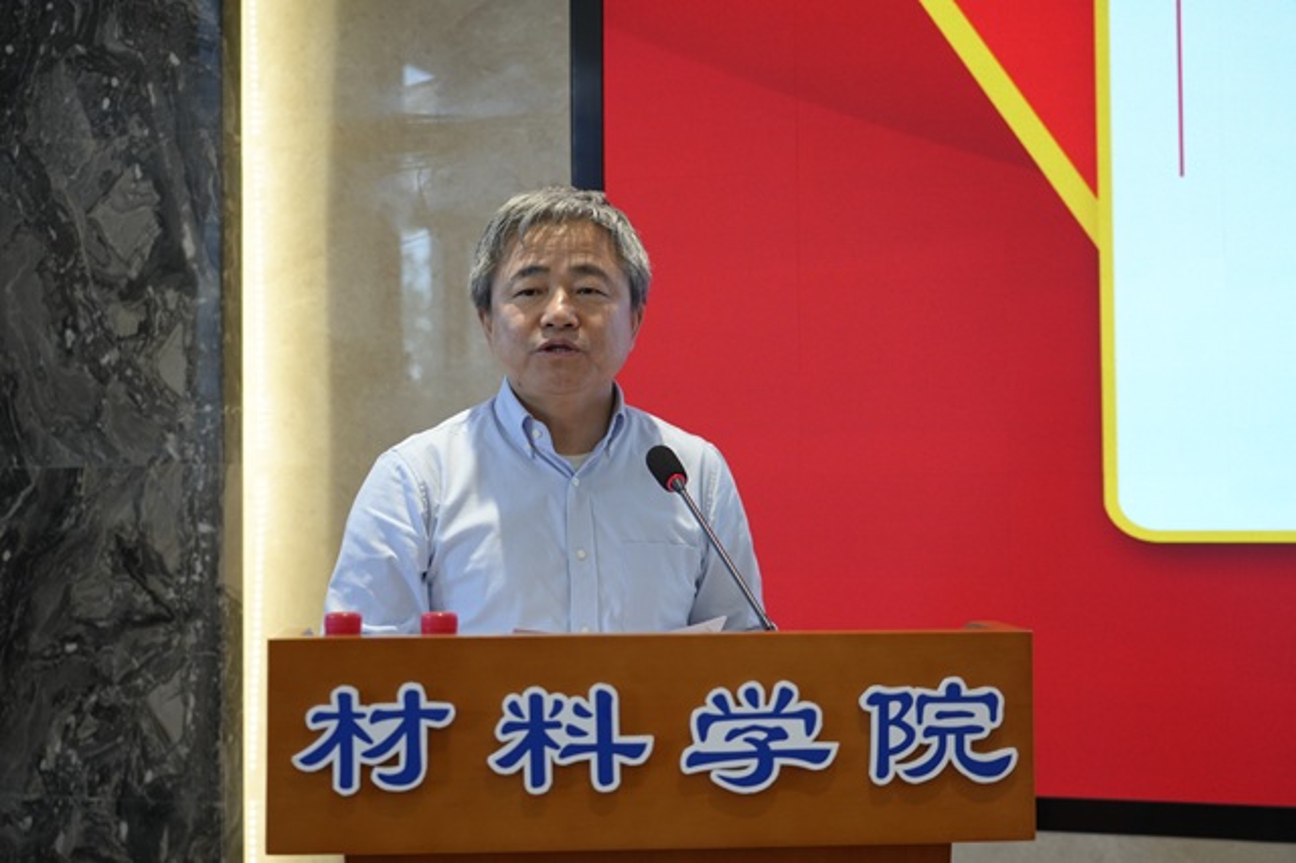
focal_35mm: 51
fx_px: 1835
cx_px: 648
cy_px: 432
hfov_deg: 38.9
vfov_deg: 26.5
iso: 640
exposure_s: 1/160
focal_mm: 51
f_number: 4
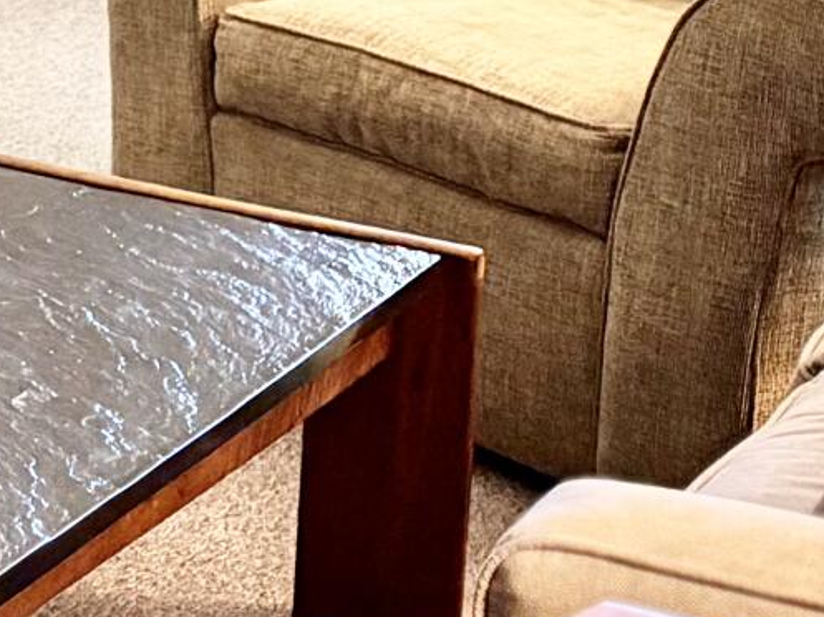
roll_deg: -0.1
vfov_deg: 9.8
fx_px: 3449
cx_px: -983
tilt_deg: -6.3
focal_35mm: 145
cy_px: -446
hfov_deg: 11.7
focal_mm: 6.76
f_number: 1.78
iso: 640
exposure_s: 1/40
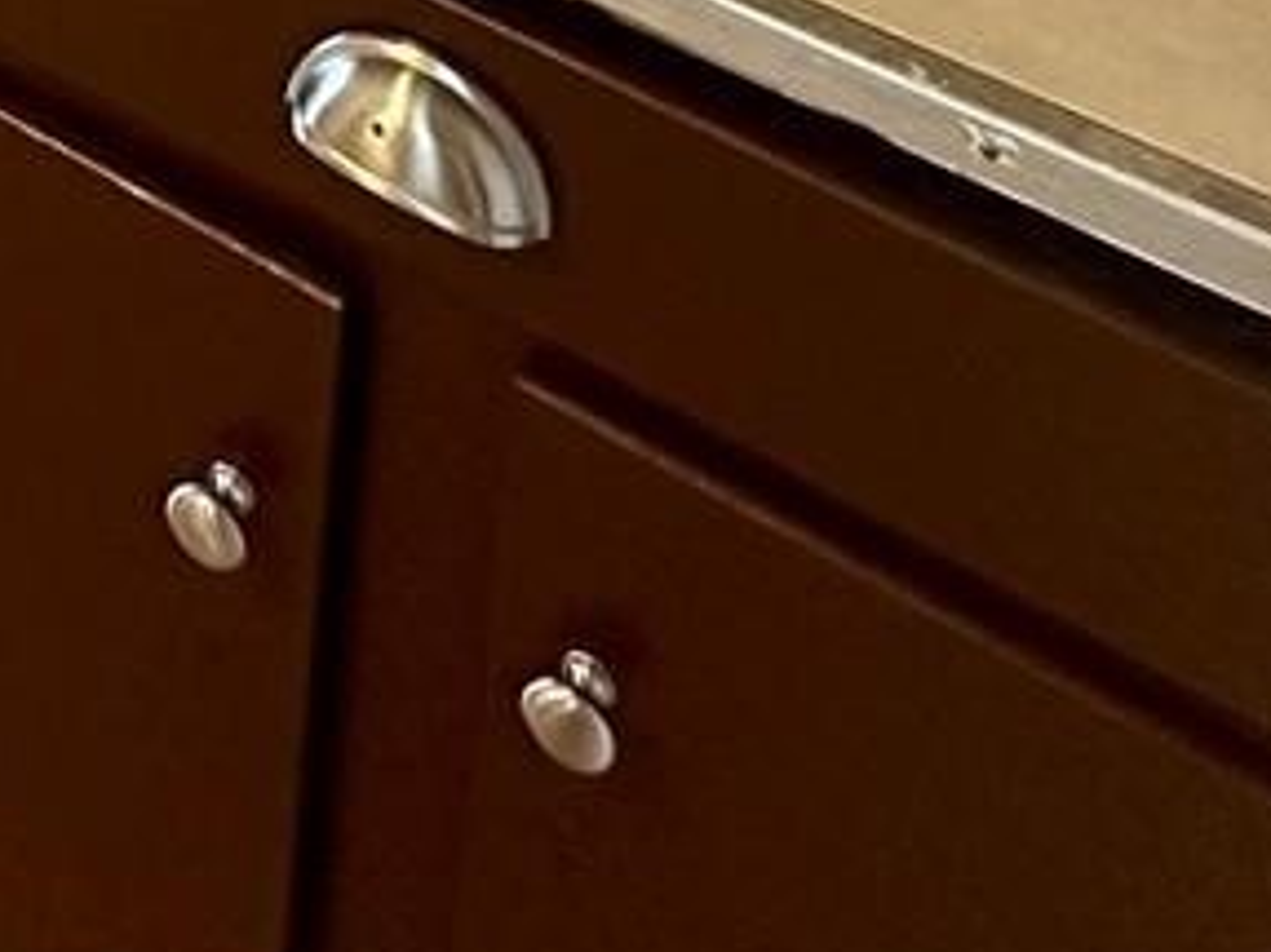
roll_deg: +0.1
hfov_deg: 20.1
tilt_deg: -11.0
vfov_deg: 12.6
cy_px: -1567
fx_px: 2863
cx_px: -824
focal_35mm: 78
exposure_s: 1/60
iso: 160
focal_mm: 2.22
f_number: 2.2
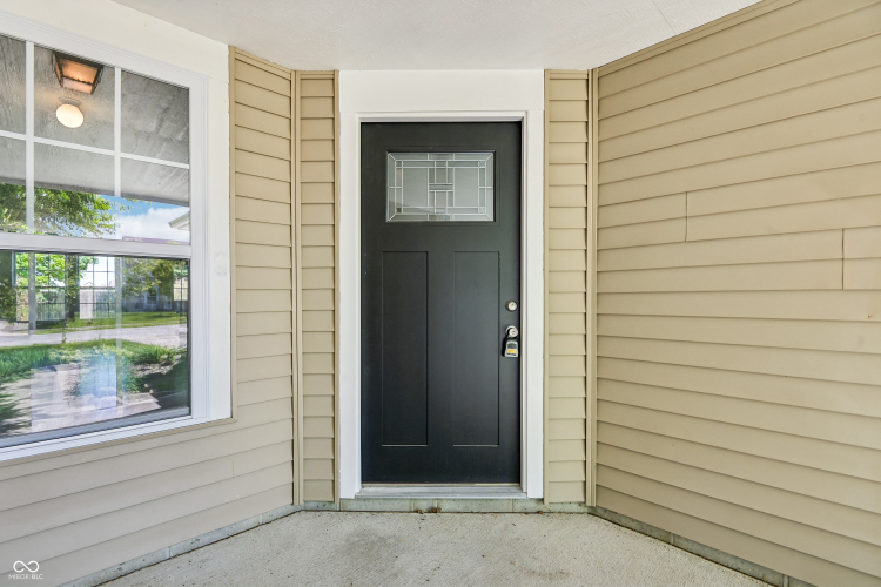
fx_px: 392
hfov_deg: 96.7
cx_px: 440
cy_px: 294
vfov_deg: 73.7
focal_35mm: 16
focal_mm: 16
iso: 100
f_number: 8
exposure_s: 1/30
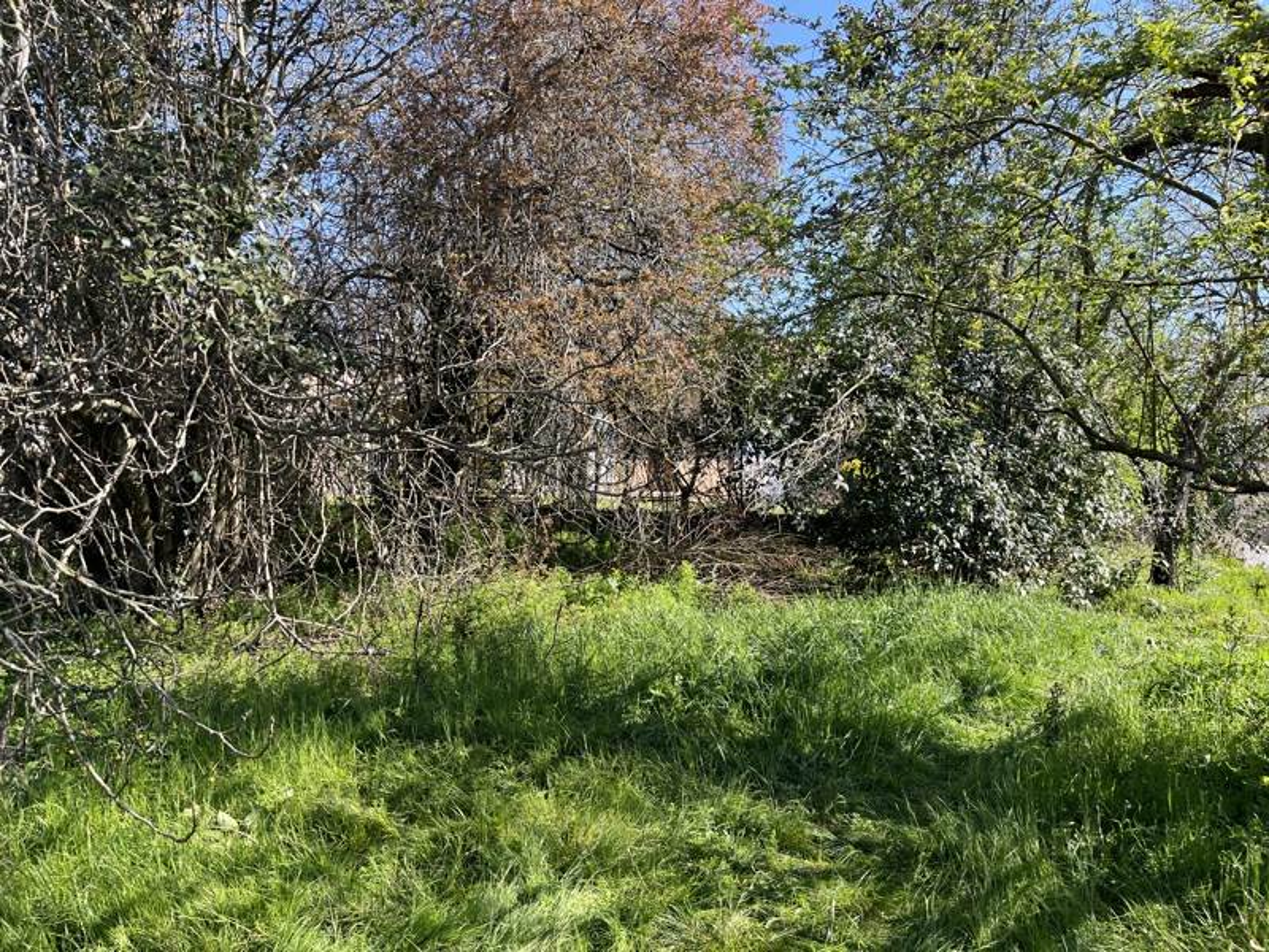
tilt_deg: -1.0
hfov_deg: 67.3
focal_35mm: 26
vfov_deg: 53.1
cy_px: 476
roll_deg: -1.9
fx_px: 953
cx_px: 634
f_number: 1.6
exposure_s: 1/787
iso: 50
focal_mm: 5.1
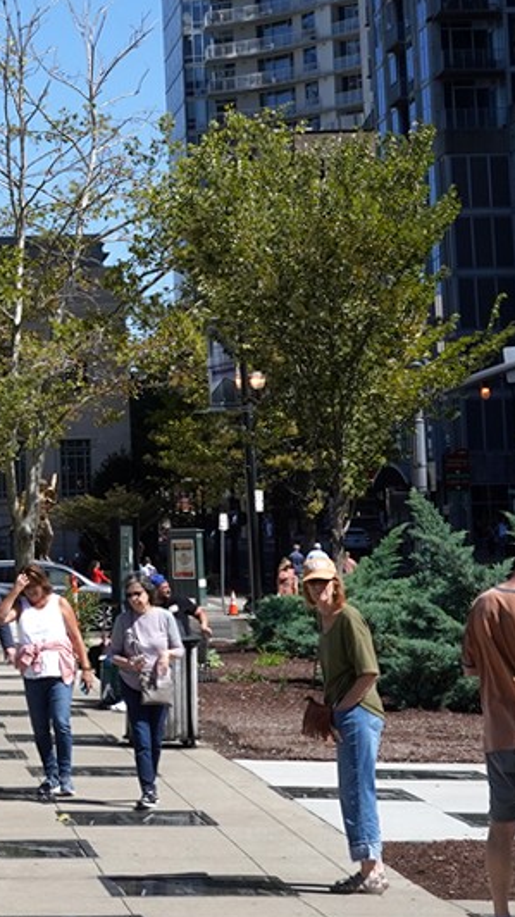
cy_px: 88
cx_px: -203
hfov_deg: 9.7
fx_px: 2964
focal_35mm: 122
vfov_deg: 17.3
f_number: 16
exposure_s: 1/100
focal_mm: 31
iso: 400
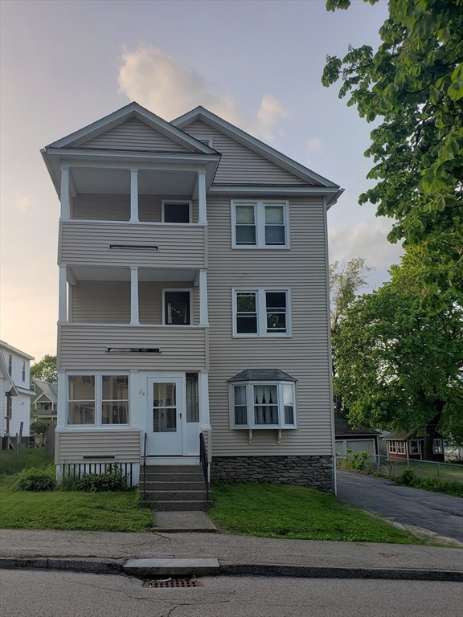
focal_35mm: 26
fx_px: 464
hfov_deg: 53.1
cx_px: 232
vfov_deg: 67.3
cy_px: 308
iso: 50
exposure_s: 1/225
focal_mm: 4.3
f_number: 2.4
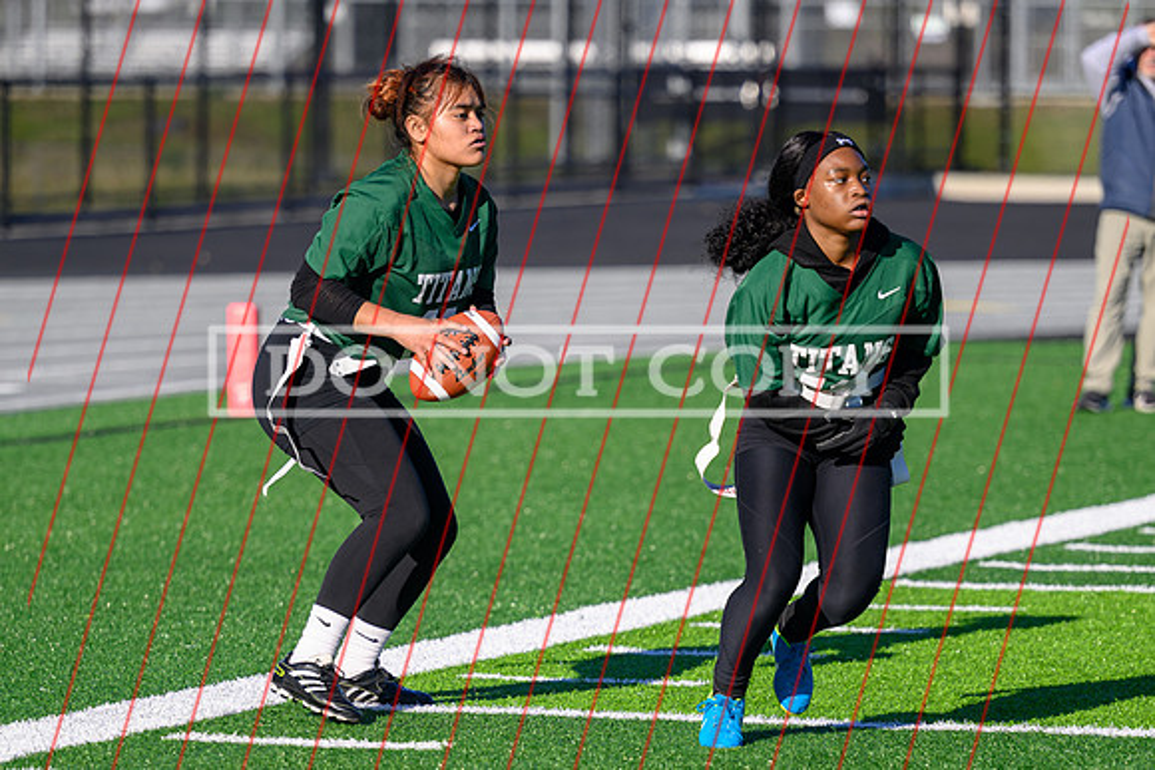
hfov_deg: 8.7
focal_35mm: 235
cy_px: 625
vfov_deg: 5.8
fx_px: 7551
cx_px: 539
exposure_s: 1/1250
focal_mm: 145
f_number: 2.8
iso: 90
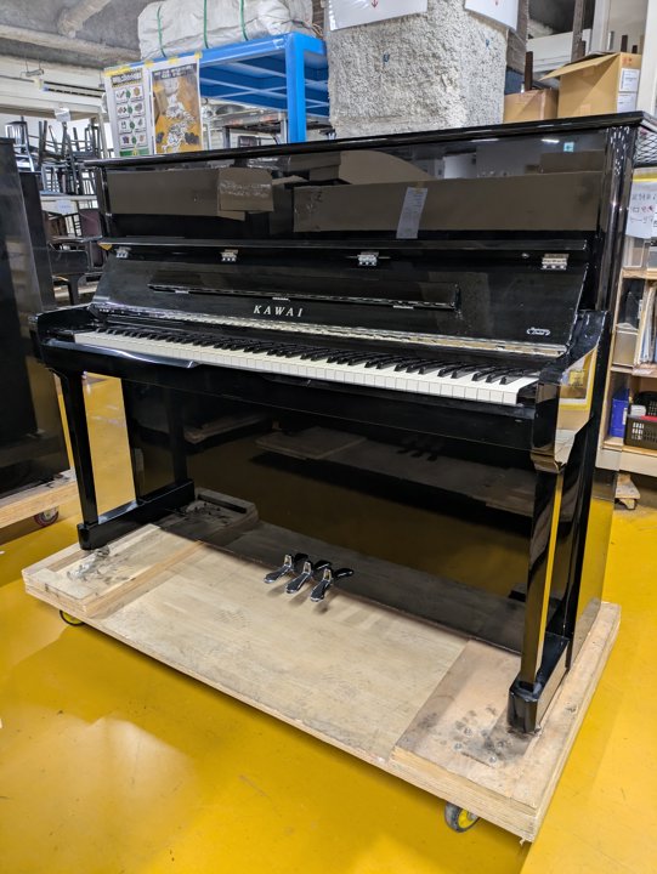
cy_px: 437
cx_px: 328
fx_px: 632
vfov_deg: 69.4
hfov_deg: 54.9
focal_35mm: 25
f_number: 1.89
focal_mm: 5.43
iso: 198
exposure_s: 1/24
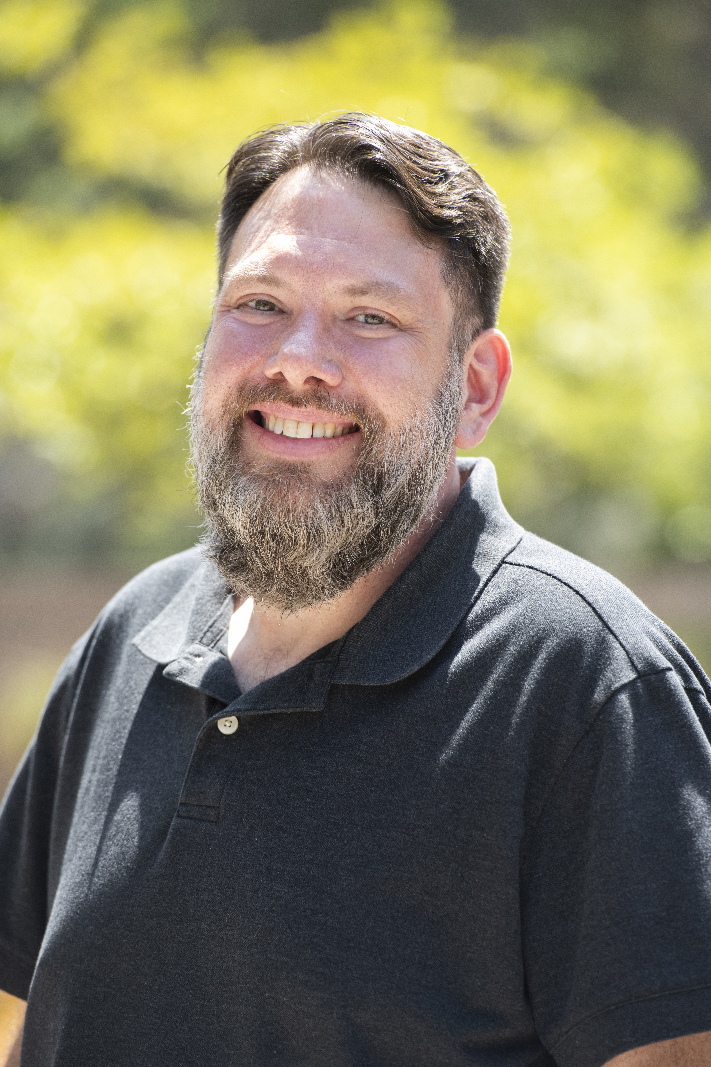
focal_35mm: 200
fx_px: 5925
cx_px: 356
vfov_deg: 10.3
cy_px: 534
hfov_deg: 6.9
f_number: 5.6
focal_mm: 200
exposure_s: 1/500
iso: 800
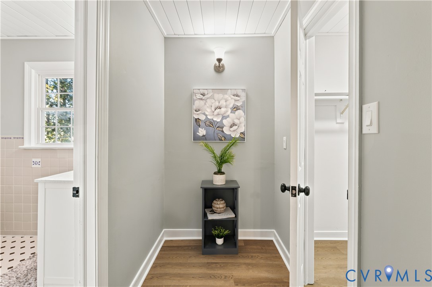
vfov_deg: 73.7
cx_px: 216
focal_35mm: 16
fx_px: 192
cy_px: 144
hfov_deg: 96.8
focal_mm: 16
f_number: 9
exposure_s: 1/4
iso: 1000
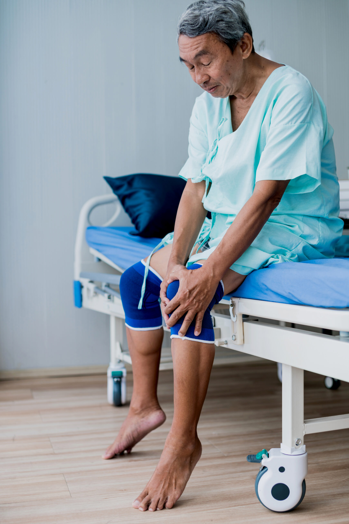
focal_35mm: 50
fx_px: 727
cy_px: 262
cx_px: 174
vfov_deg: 39.6
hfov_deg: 27.0
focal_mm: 50
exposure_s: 1/320
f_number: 2
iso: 100
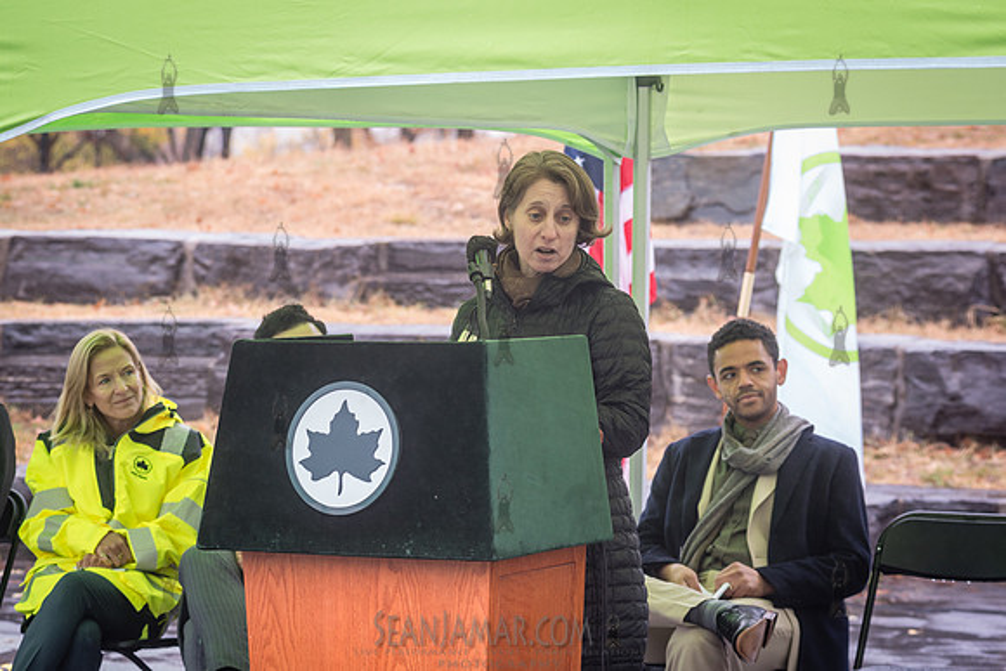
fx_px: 3297
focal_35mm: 118
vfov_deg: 11.6
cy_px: 310
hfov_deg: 17.3
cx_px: 464
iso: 640
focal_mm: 105
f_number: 5.6
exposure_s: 1/250
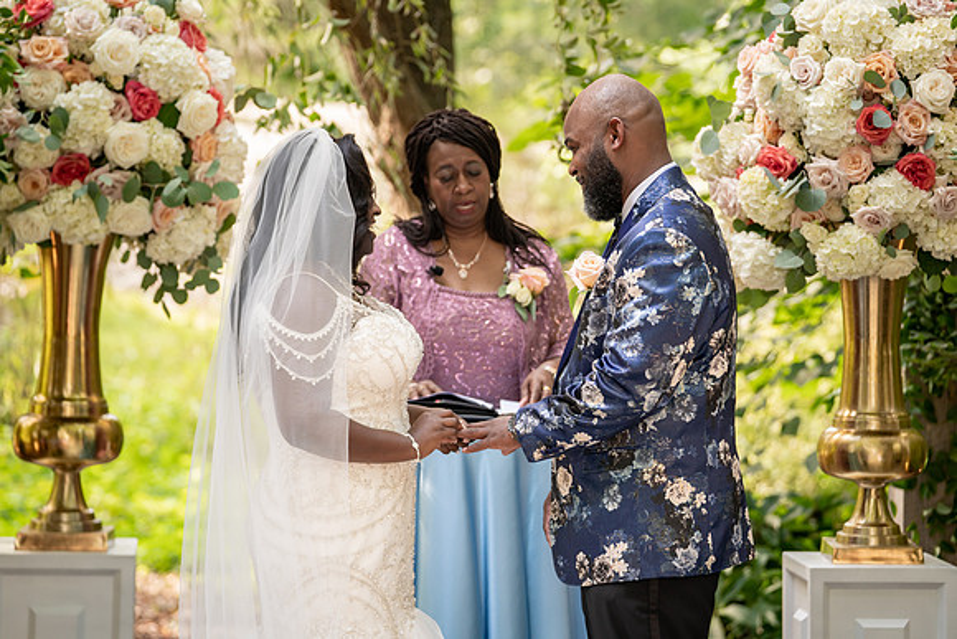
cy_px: 313
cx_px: 469
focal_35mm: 143
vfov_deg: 9.6
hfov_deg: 14.4
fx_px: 3796
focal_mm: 140
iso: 640
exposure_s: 1/200
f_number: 4
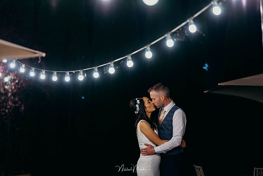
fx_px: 621
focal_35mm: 85
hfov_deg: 23.9
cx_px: 132
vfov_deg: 16.1
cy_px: 88
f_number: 1.4
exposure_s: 1/125
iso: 400
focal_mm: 85
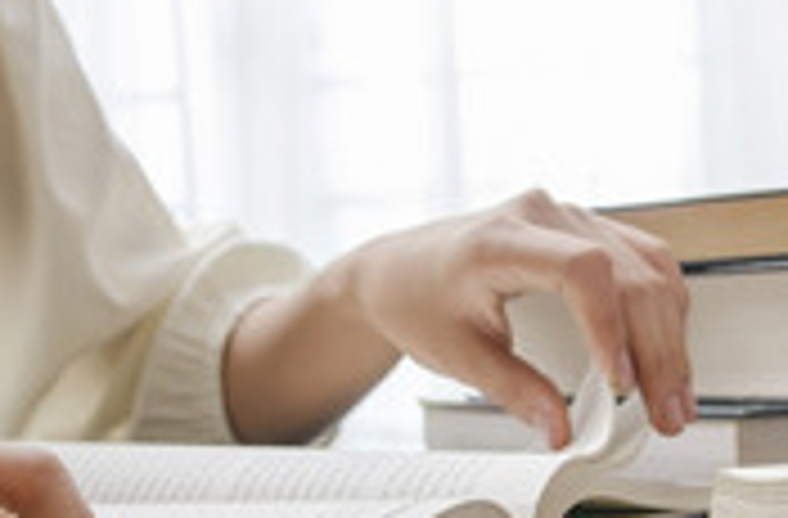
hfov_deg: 20.5
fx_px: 2179
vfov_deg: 13.5
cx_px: 491
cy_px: 412
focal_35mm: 100
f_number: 4.5
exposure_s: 1/125
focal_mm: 28
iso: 250
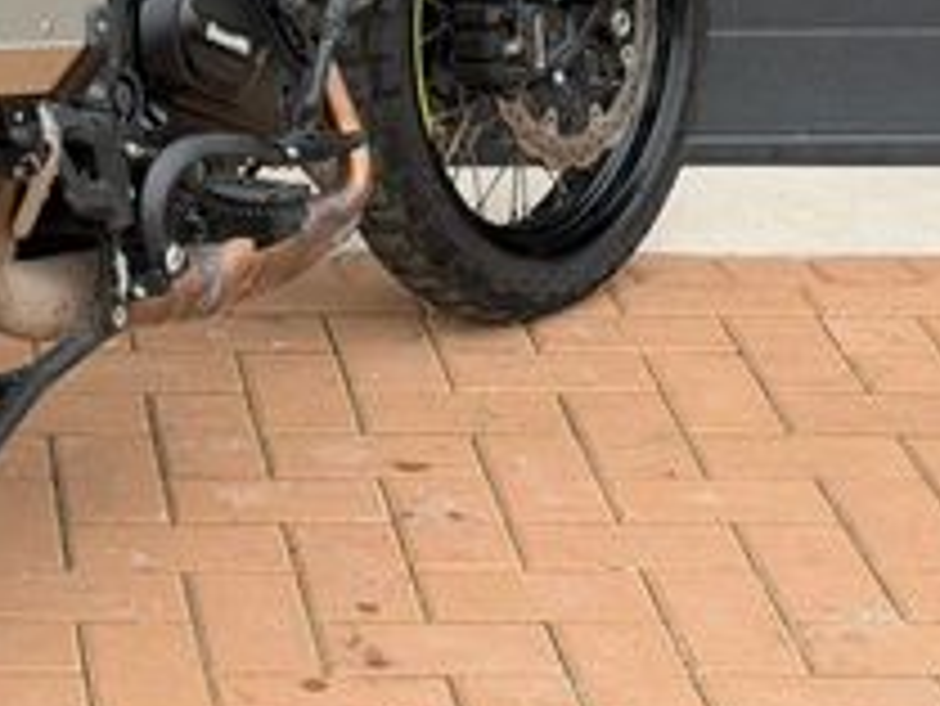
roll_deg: +0.7
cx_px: -157
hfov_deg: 13.1
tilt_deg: -11.4
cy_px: -166
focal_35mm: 147
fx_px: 3994
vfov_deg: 9.9
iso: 80
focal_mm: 6.76
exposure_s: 1/687
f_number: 1.78
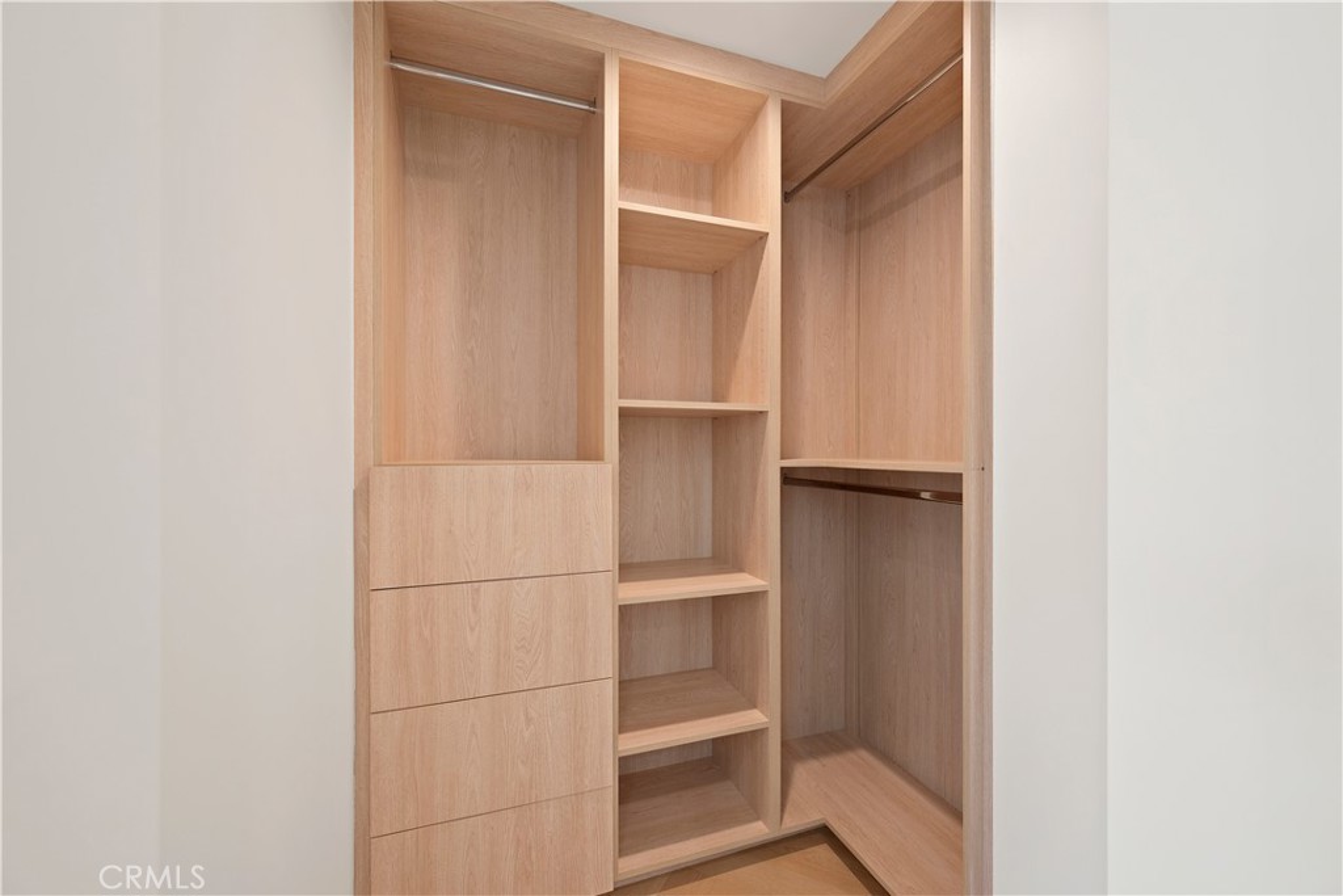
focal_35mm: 14
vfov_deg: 81.2
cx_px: 672
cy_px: 448
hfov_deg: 104.2
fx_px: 522
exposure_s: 1/1.25
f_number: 8
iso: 100
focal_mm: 14
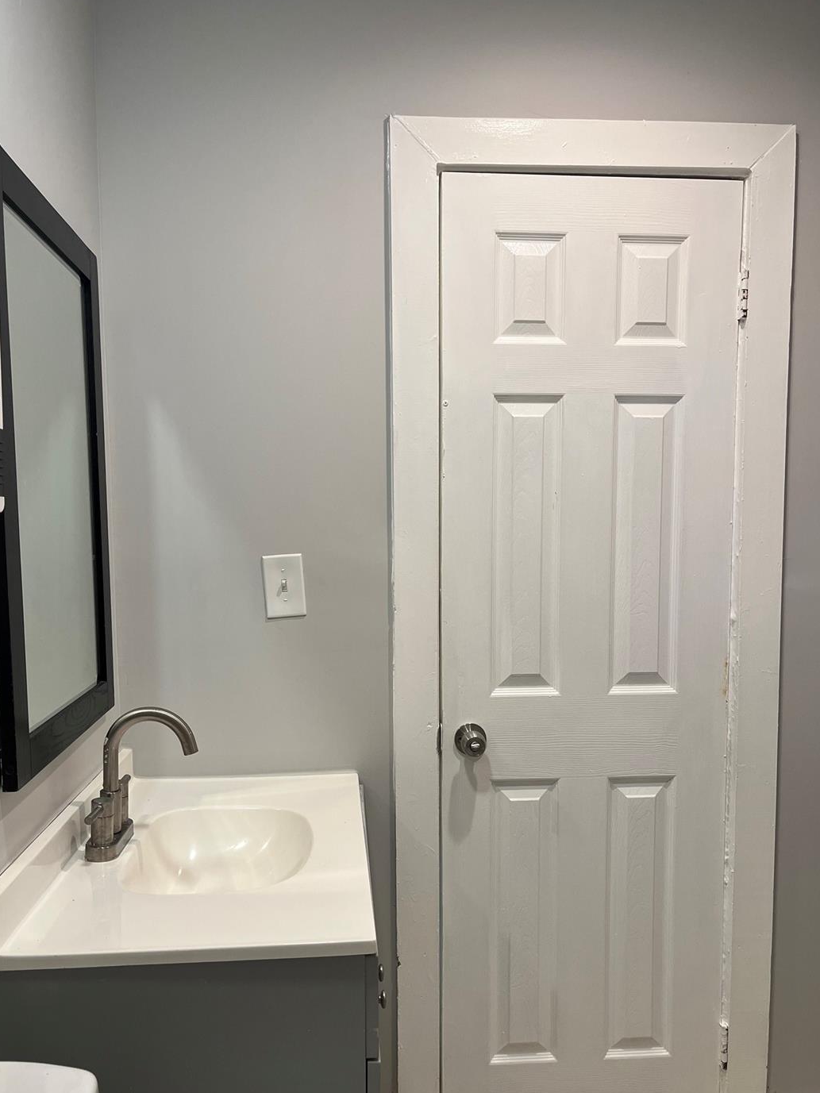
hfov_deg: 48.2
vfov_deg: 61.5
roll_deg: +1.0
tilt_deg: -5.2
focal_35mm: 29
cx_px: 389
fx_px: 916
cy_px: 602
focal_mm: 5.1
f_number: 1.6
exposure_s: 1/120
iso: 100
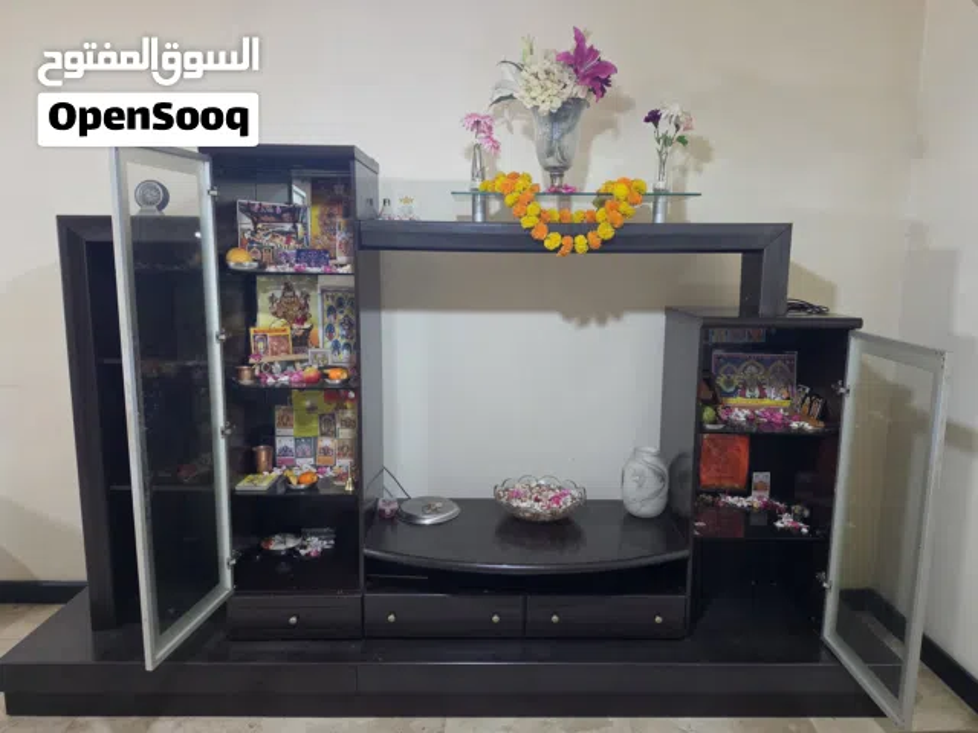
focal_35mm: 23
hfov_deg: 73.9
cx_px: 489
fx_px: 650
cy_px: 366
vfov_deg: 58.9
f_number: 1.4
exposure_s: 1/101
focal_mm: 6.5
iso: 400
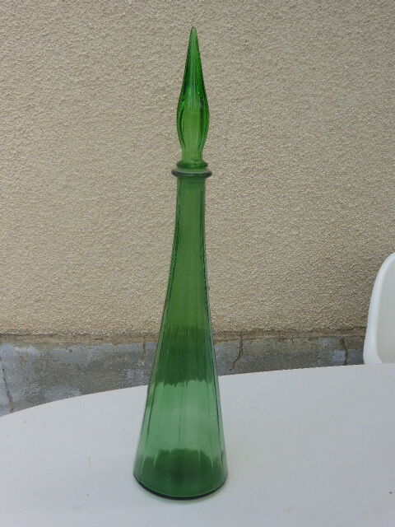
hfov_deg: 30.9
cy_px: 264
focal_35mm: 47
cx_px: 198
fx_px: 715
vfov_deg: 40.4
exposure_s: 1/320
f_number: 4.2
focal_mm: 8.5
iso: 100
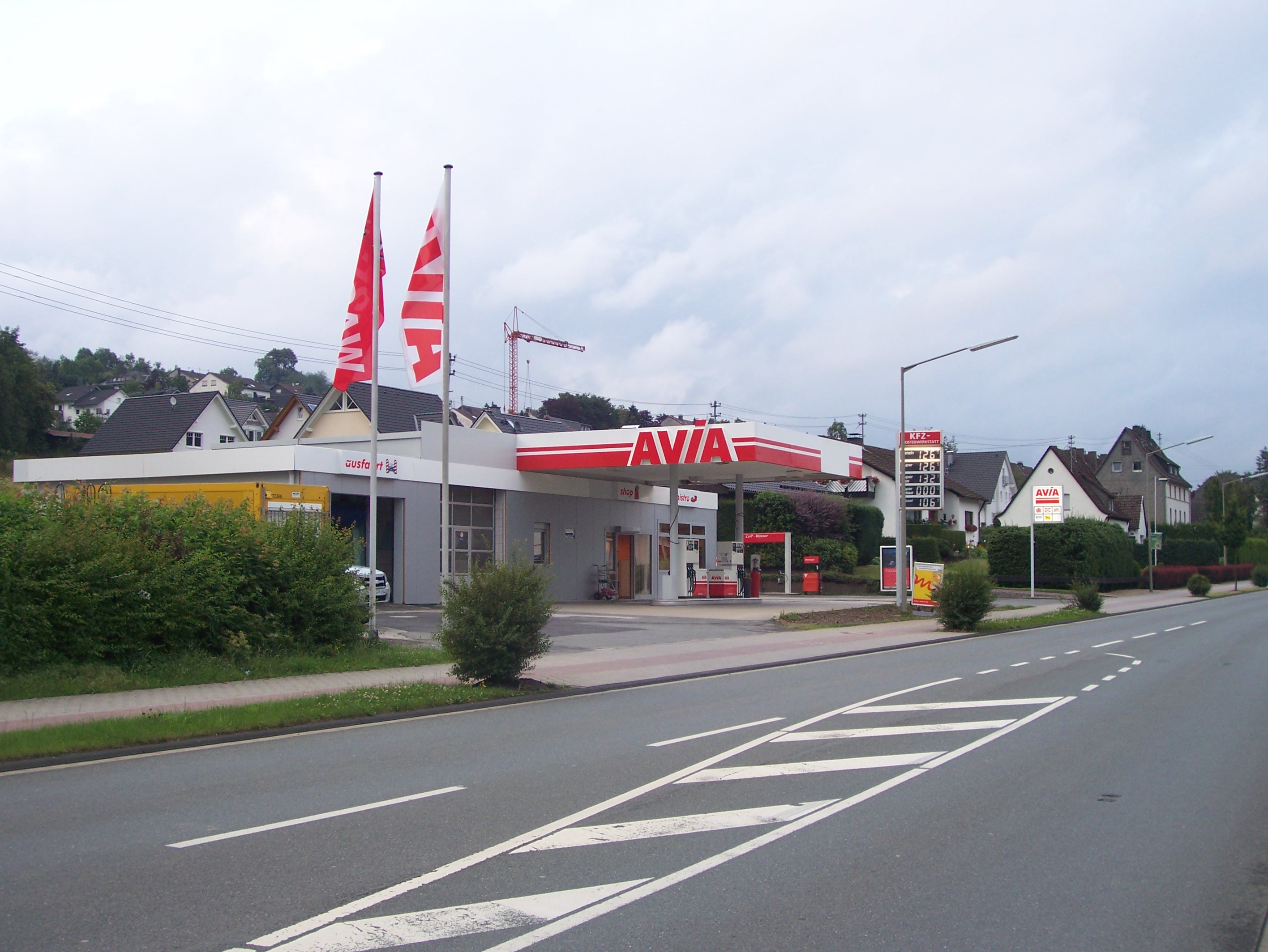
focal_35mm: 42
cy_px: 476
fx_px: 1540
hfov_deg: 44.8
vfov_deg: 34.4
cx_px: 634
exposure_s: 1/100
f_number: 2.8
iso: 80
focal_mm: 7
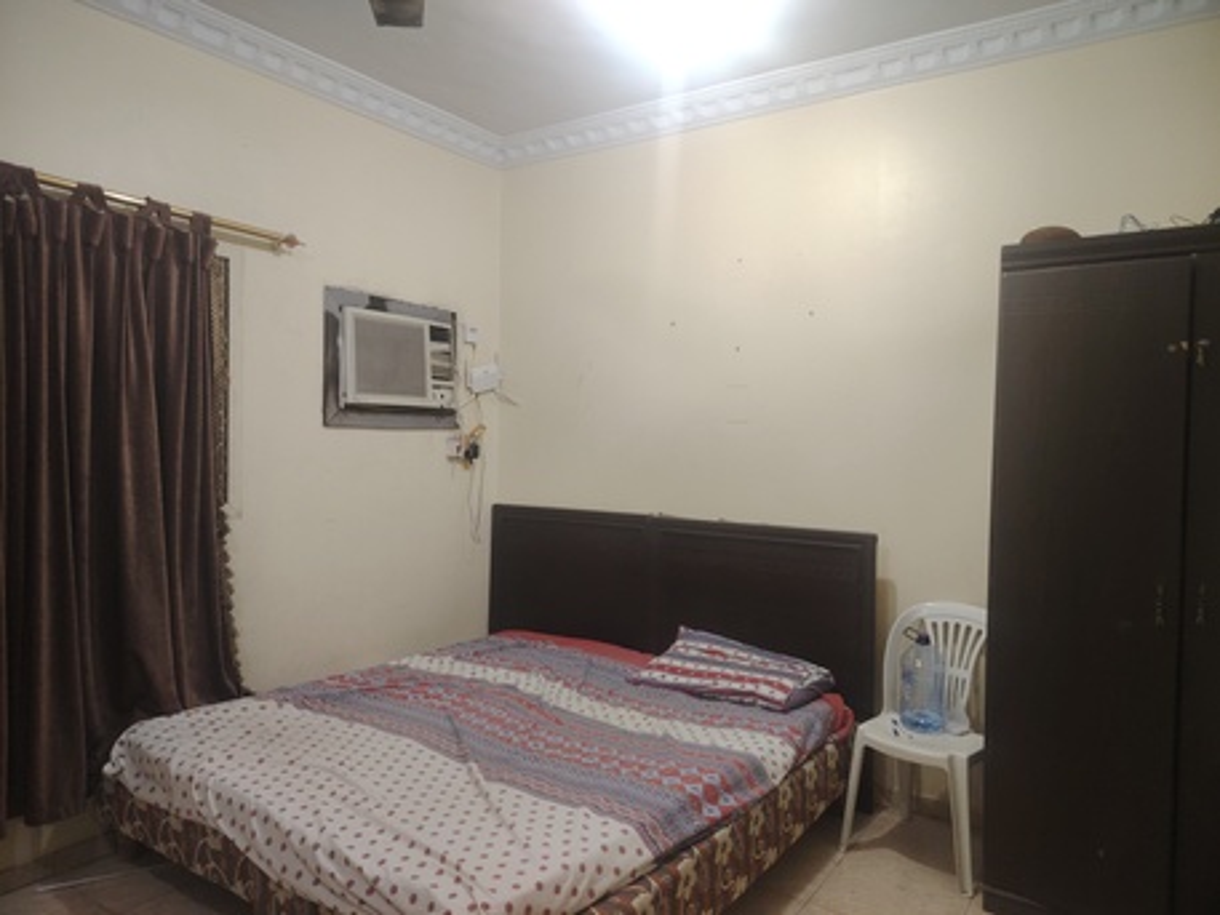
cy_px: 458
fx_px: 846
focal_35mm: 24
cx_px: 610
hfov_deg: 71.6
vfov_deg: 56.8
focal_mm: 5.25
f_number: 1.75
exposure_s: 1/30
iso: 531
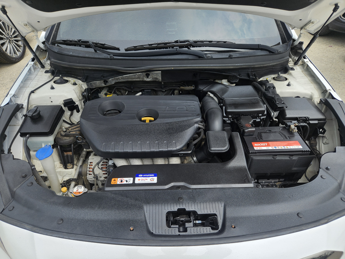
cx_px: 172
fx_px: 229
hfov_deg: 73.9
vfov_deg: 58.9
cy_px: 130
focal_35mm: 23
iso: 25
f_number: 1.8
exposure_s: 1/809
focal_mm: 5.4
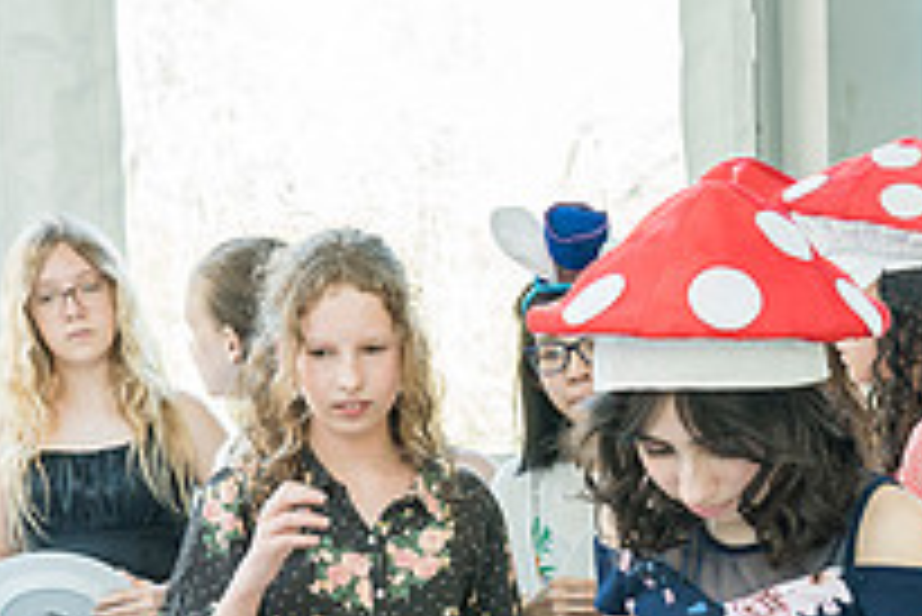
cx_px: 567
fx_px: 1743
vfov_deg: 19.5
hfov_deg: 29.5
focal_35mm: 68
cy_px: 614
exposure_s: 1/200
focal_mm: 24
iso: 1250
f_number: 5
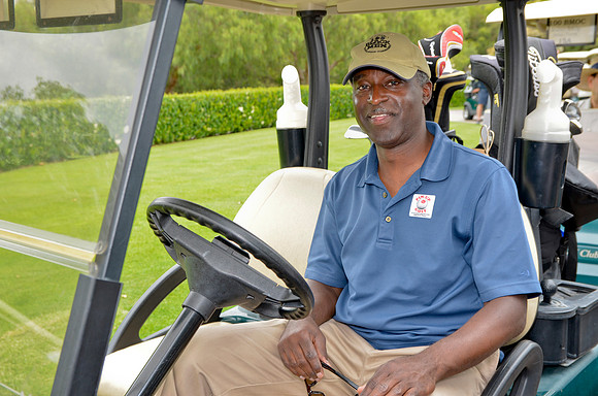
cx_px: 299
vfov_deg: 27.9
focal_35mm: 48
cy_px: 198
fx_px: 796
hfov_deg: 41.2
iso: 200
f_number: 5
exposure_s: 1/200
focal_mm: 32
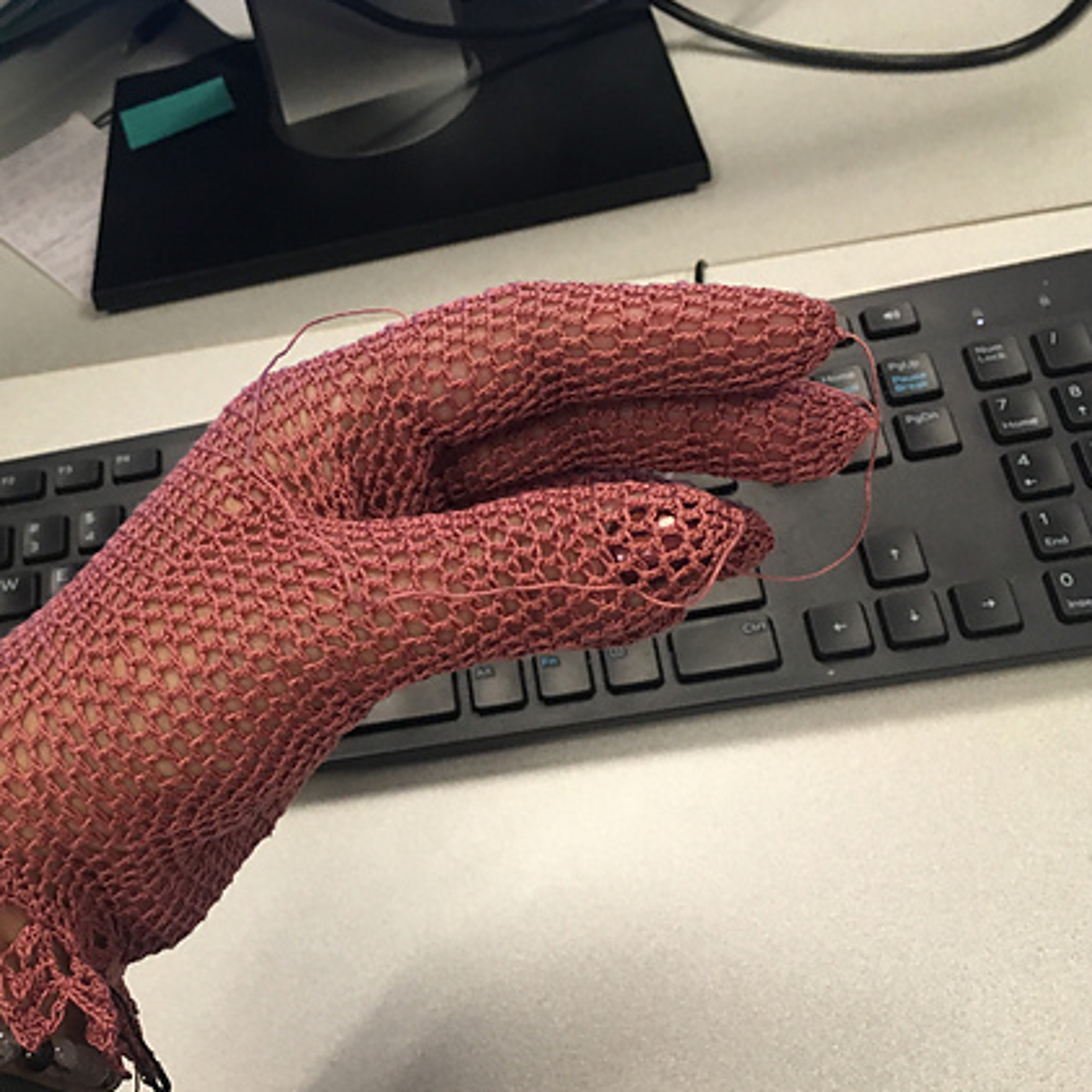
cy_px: 584
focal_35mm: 39
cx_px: 332
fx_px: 1392
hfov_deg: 42.1
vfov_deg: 42.8
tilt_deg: -47.1
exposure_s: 1/30
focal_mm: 4.15
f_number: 2.2
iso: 160
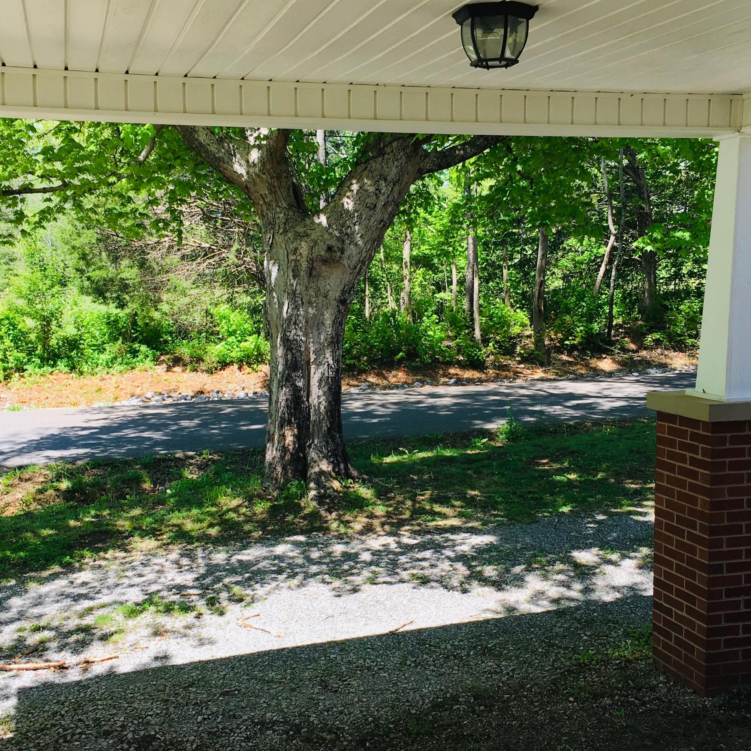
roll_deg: -0.4
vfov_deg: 39.2
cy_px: 400
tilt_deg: -9.3
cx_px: 367
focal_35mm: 43
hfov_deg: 39.2
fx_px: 1055
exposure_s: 1/430
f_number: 2.2
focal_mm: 4.15
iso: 25
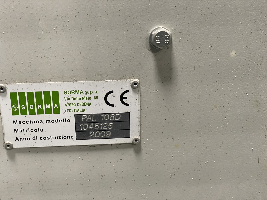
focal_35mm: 52
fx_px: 401
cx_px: 134
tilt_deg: -19.2
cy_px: 100
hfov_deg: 36.8
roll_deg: +1.1
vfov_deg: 28.0
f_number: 2
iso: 800
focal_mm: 6
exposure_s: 1/40
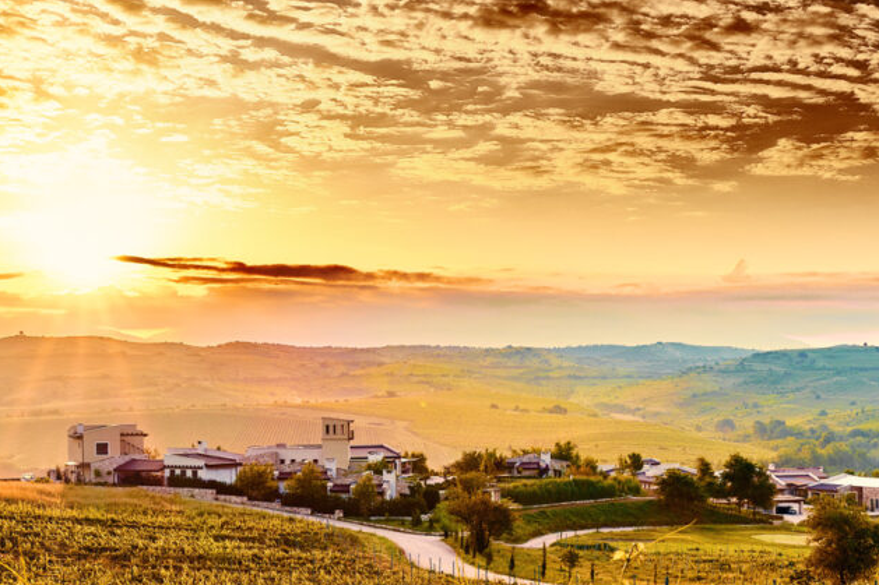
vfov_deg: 23.5
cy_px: 450
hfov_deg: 34.9
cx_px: 534
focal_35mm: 57
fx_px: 1391
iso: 100
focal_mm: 35
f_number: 10
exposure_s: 1/100
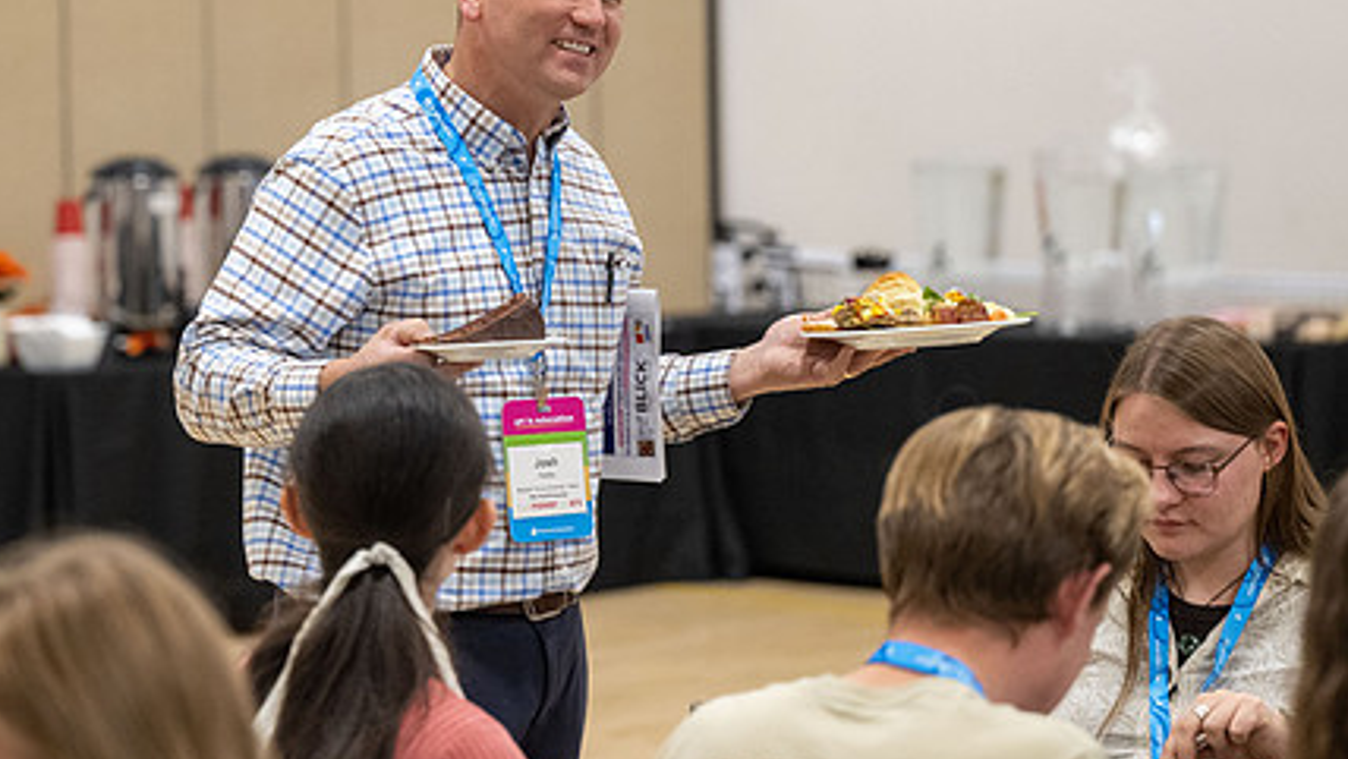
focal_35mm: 142
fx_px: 5077
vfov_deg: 8.5
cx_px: 457
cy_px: 224
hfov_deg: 15.1
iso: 2500
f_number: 2.8
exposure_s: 1/250
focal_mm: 86
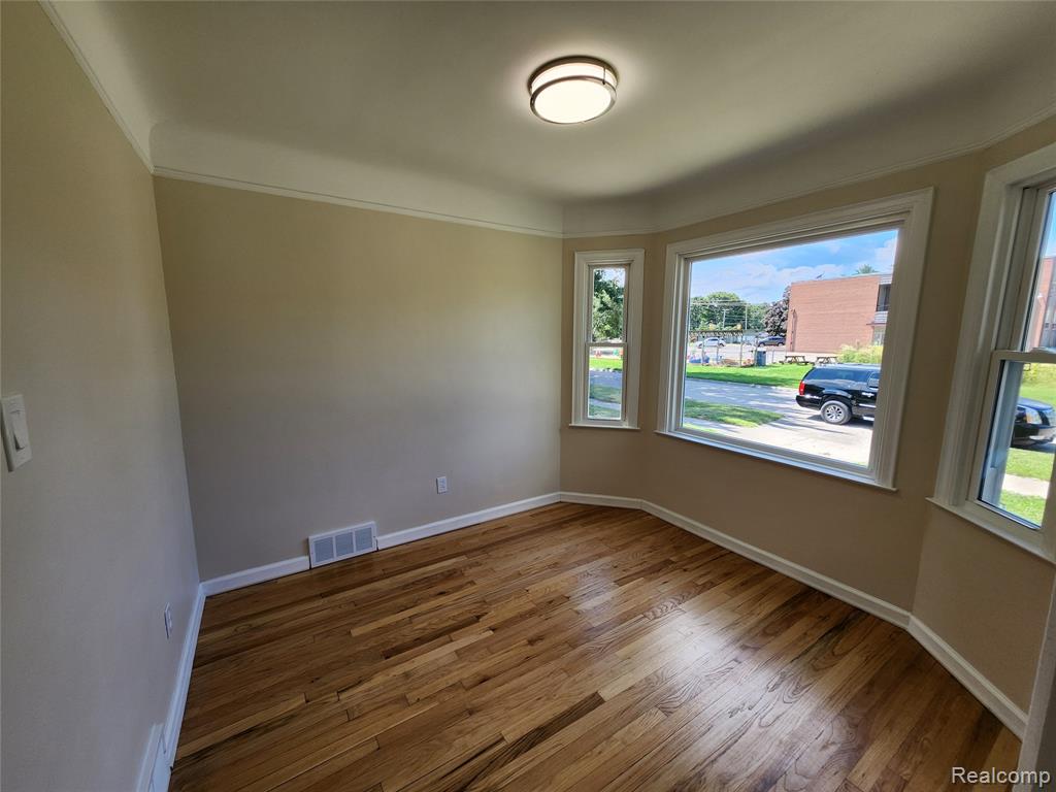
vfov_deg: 89.9
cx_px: 528
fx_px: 397
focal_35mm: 13
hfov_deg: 106.2
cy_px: 396
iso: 32
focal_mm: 1.74
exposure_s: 1/120
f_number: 2.2
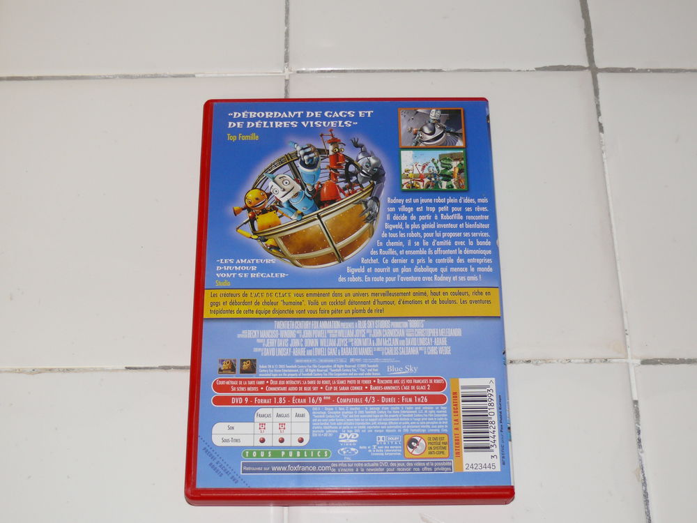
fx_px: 1168
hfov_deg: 33.2
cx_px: 348
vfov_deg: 25.2
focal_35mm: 58
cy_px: 262
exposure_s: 1/30
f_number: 3.2
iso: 100
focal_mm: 10.5
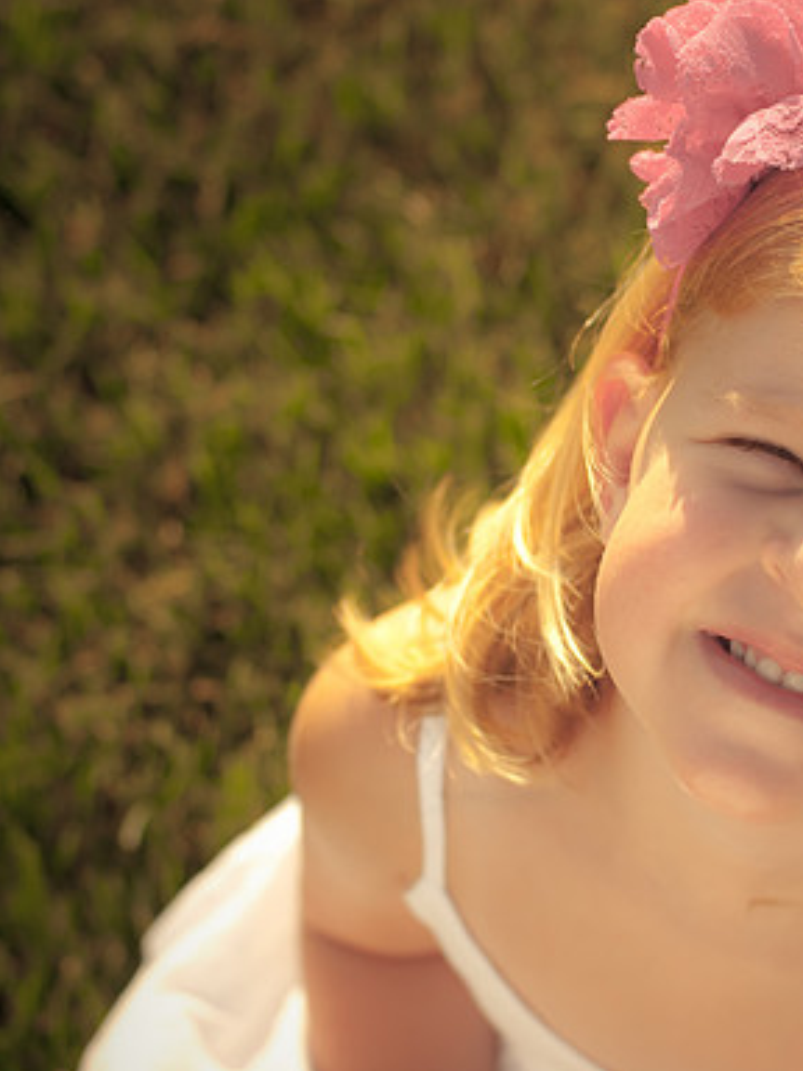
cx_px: 694
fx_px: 3371
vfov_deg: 18.0
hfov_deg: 13.5
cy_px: 538
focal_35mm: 109
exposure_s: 1/2000
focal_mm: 50
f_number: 3.5
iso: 200
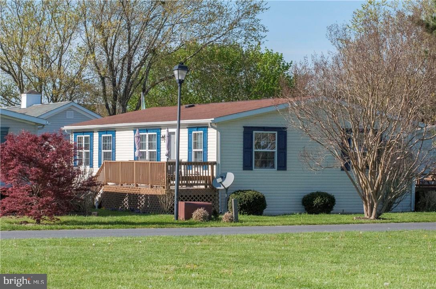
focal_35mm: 120
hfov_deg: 17.1
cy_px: 144
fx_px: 1451
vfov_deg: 11.4
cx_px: 218
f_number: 22
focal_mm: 80
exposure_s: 1/4000
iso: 900
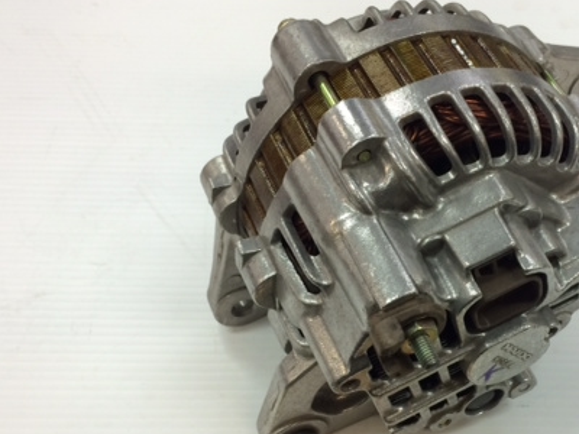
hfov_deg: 38.9
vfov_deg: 29.8
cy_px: 323
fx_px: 803
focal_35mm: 48
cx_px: 417
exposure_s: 1/33
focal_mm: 4.12
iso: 40
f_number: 2.2
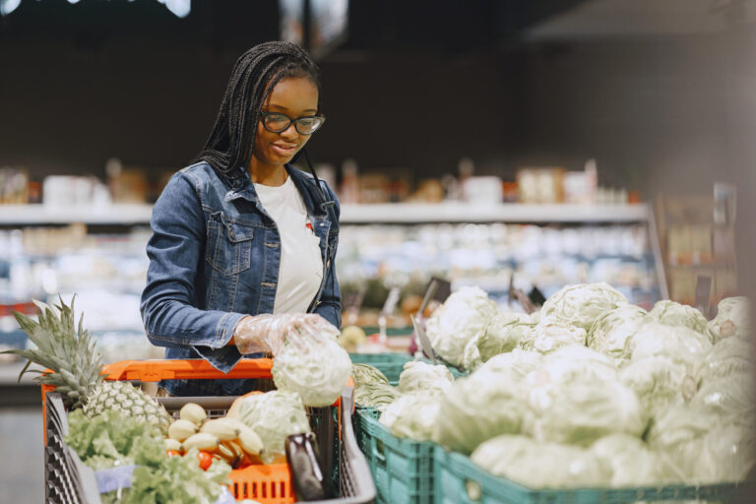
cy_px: 252
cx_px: 378
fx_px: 1785
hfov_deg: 23.9
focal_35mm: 85
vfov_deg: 16.1
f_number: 2
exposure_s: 1/250
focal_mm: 85
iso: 640
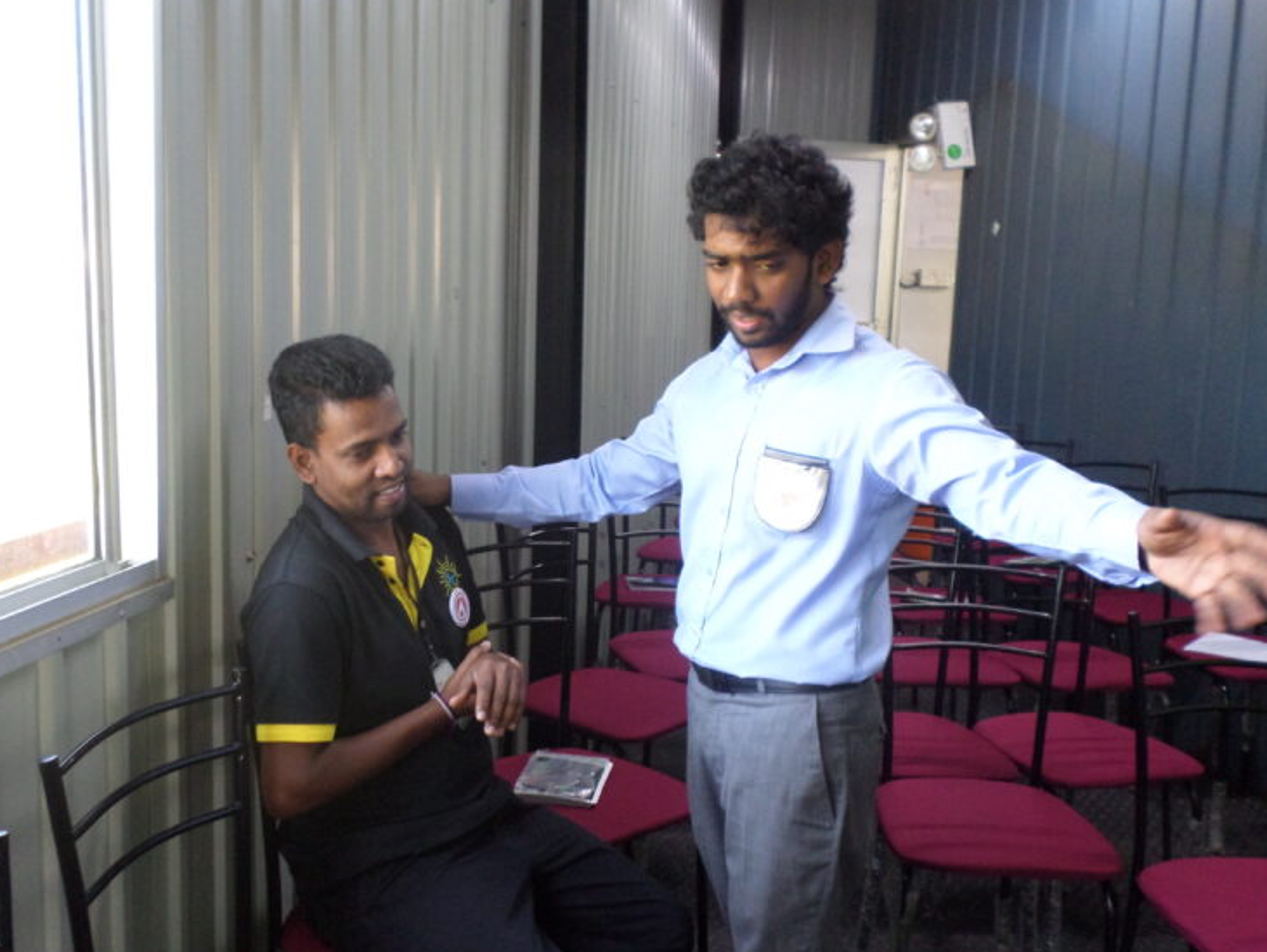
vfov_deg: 40.7
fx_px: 1282
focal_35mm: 35
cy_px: 463
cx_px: 588
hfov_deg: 52.6
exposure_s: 1/30
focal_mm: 4.5
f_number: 2.5
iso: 160
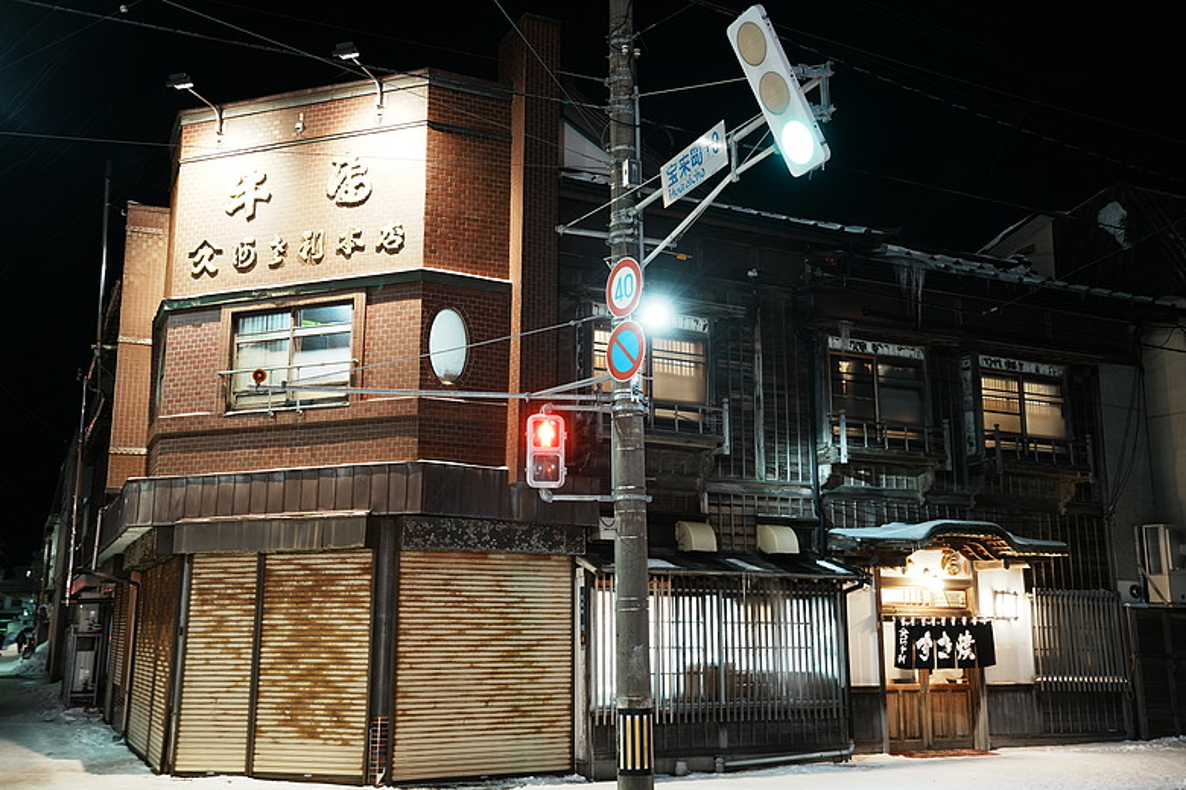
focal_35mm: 36
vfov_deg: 37.2
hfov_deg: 53.5
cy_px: 395
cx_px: 593
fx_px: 1176
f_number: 2.8
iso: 250
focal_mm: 35.7
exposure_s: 1/3
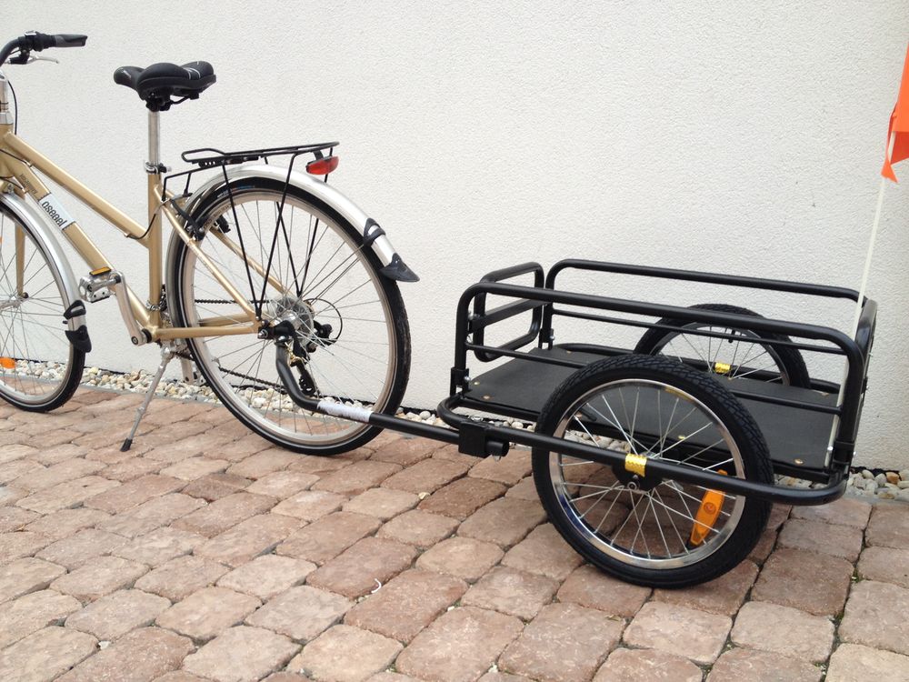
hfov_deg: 52.6
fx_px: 919
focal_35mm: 35
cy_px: 341
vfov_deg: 40.7
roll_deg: +2.5
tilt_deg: -10.3
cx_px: 454
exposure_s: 1/30
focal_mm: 4.28
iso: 50
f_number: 2.4
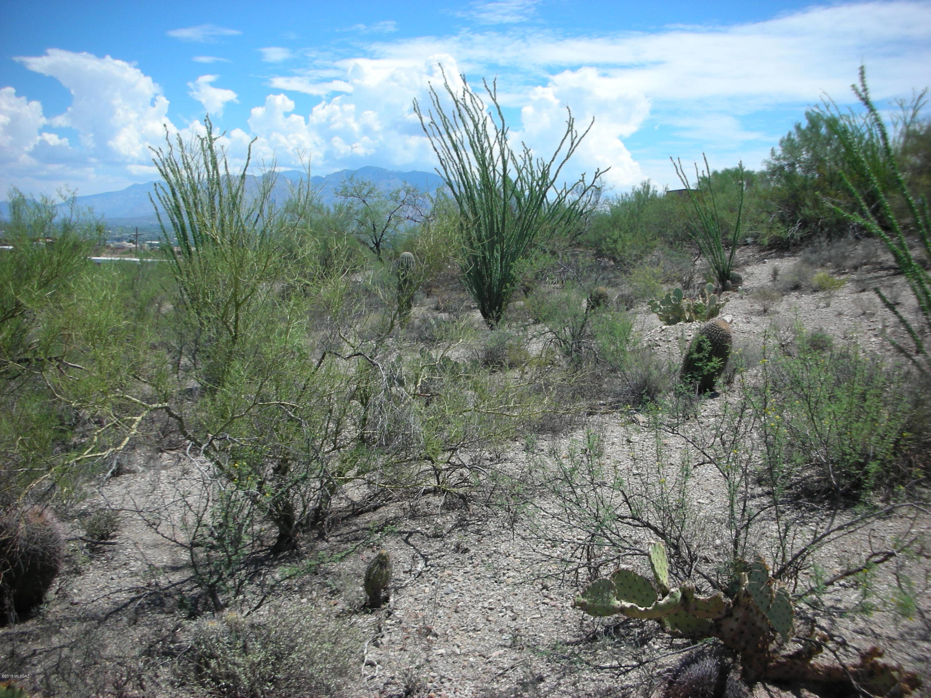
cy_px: 349
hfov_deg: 52.6
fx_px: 941
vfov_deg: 40.7
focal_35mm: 35
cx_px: 466
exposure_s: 1/107
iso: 50
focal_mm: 5.8
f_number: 8.5
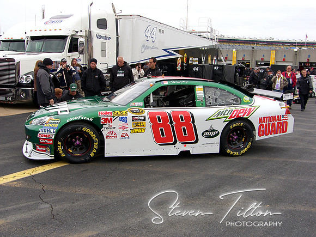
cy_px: 118
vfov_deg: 40.7
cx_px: 158
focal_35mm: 35
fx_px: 320
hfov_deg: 52.6
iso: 50
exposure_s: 1/60
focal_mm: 9
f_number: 3.5
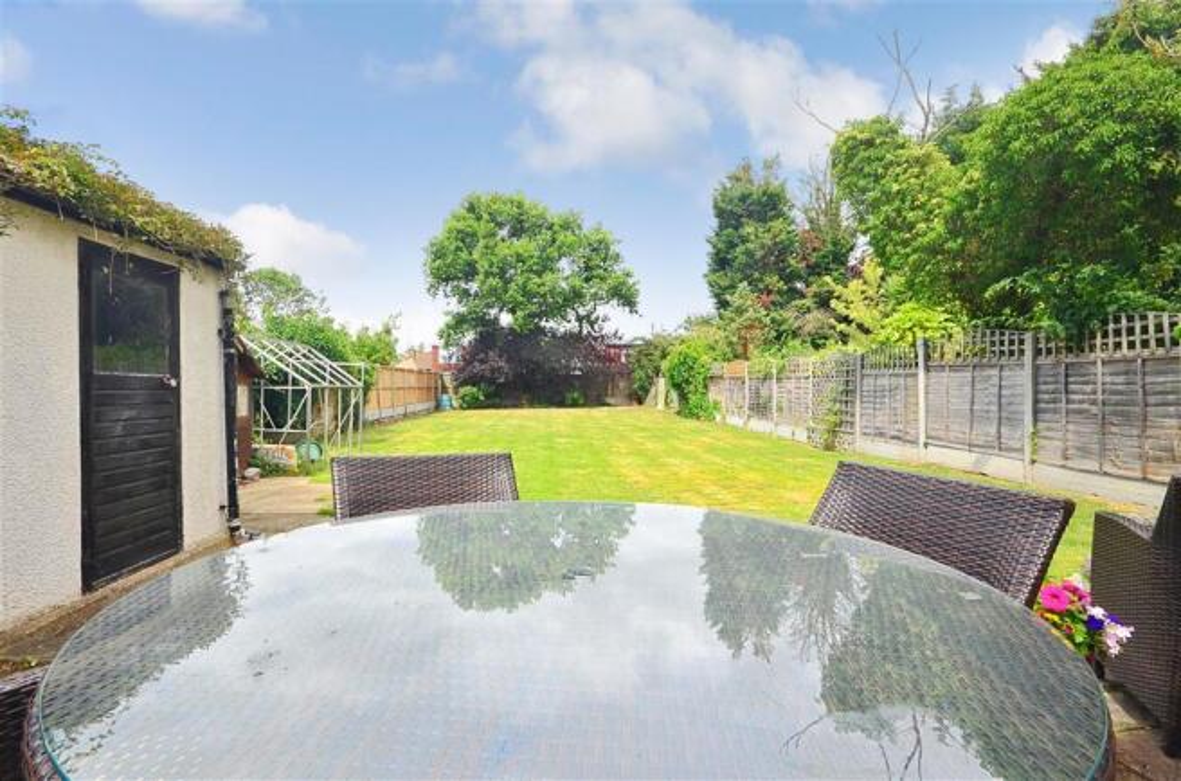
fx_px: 589
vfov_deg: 67.1
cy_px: 390
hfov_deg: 90.1
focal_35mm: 18
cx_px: 590
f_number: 14
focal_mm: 12
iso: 200
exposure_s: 1/100
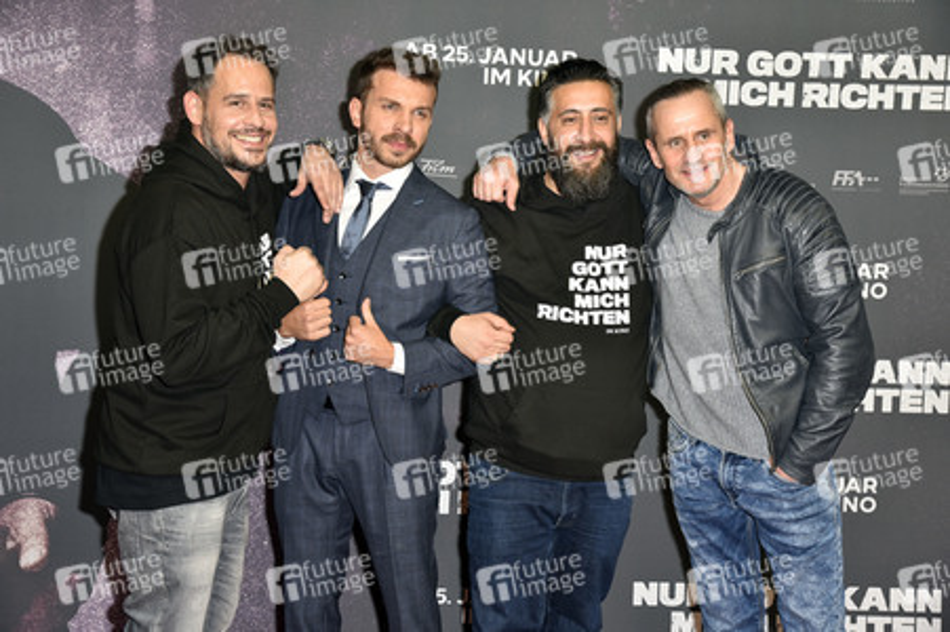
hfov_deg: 34.5
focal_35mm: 58
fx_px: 1529
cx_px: 475
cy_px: 316
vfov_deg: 23.3
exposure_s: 1/250
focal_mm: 58
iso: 800
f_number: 6.3
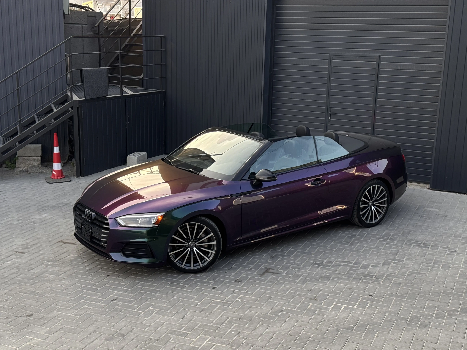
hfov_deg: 39.7
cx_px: 234
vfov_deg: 30.3
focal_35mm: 48
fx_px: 648
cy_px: 175
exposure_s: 1/253
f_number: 1.78
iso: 64
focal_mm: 6.76
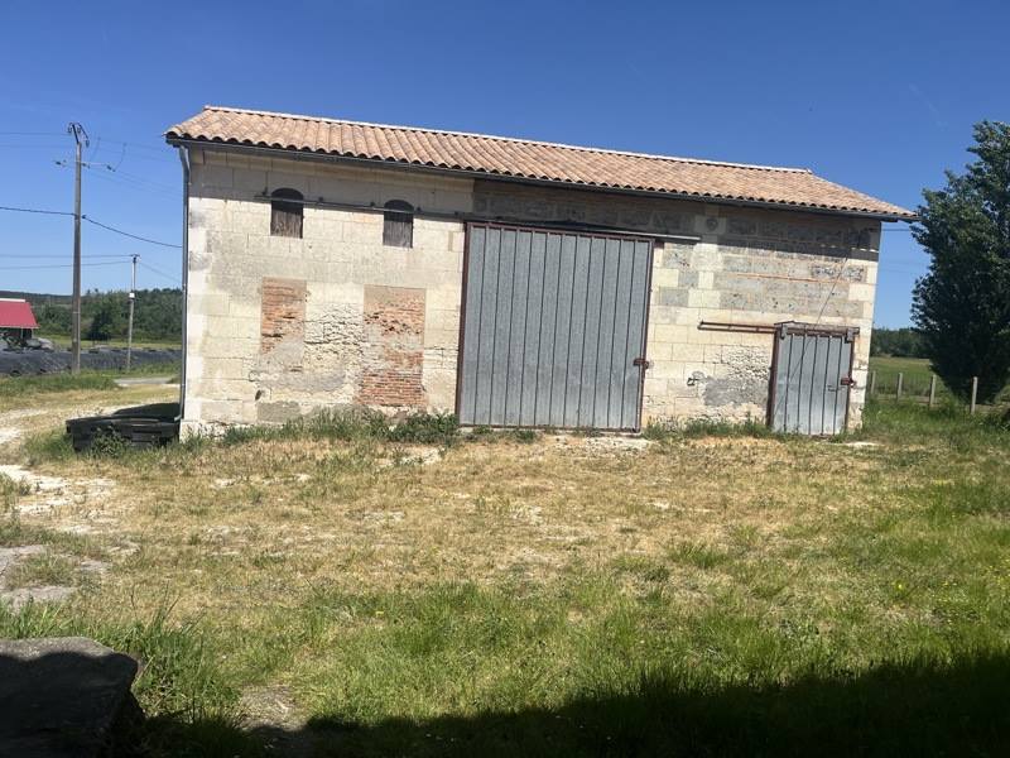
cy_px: 379
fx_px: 759
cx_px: 505
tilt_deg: -4.9
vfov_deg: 53.1
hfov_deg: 67.3
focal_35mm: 26
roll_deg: -3.2
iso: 50
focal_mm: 5.1
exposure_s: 1/5848
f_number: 1.6
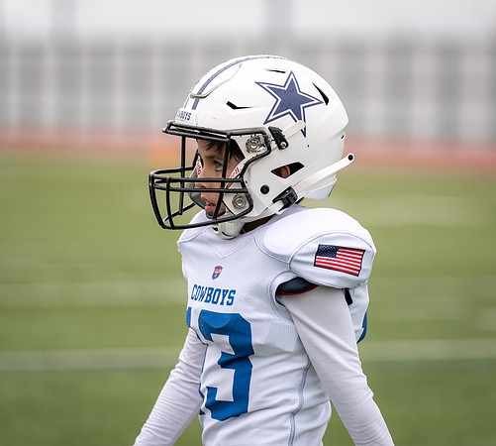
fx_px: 3852
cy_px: 183
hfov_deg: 7.4
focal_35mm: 250
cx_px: 283
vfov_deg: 6.6
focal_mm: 176
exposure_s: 1/1250
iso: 160
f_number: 2.8
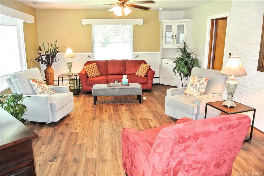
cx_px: 132
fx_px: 198
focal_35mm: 27
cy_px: 88
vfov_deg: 48.0
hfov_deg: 67.4
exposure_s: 1/60
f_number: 3.5
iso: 1100
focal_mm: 10
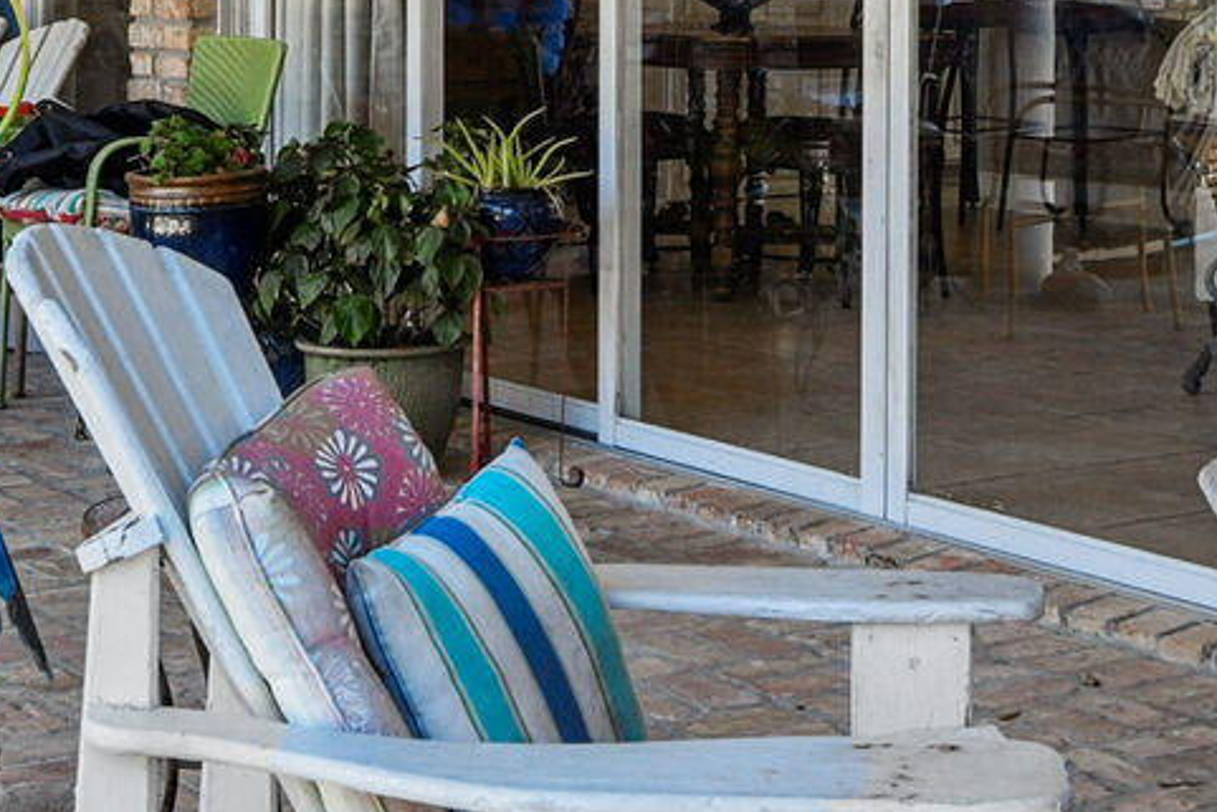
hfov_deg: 25.7
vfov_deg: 16.8
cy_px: -53
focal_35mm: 79
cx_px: 650
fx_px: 2671
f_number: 11
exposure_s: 1/250
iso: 800
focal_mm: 22
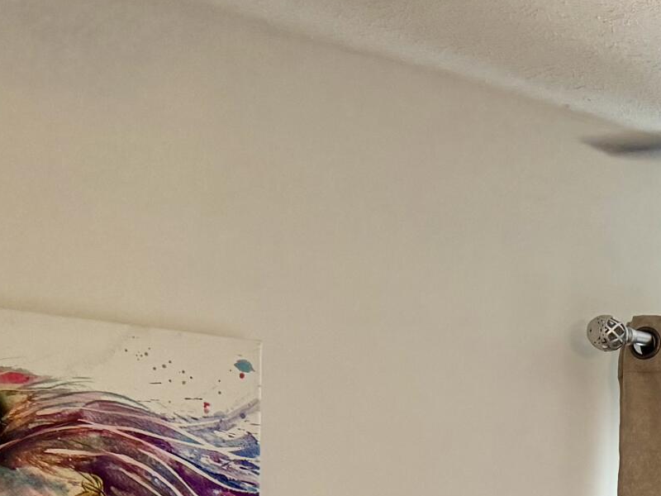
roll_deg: -2.2
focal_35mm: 90
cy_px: 658
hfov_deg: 17.7
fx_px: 1719
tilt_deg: -1.7
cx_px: 1176
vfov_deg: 15.6
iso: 200
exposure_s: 1/140
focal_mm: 6.76
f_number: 1.78
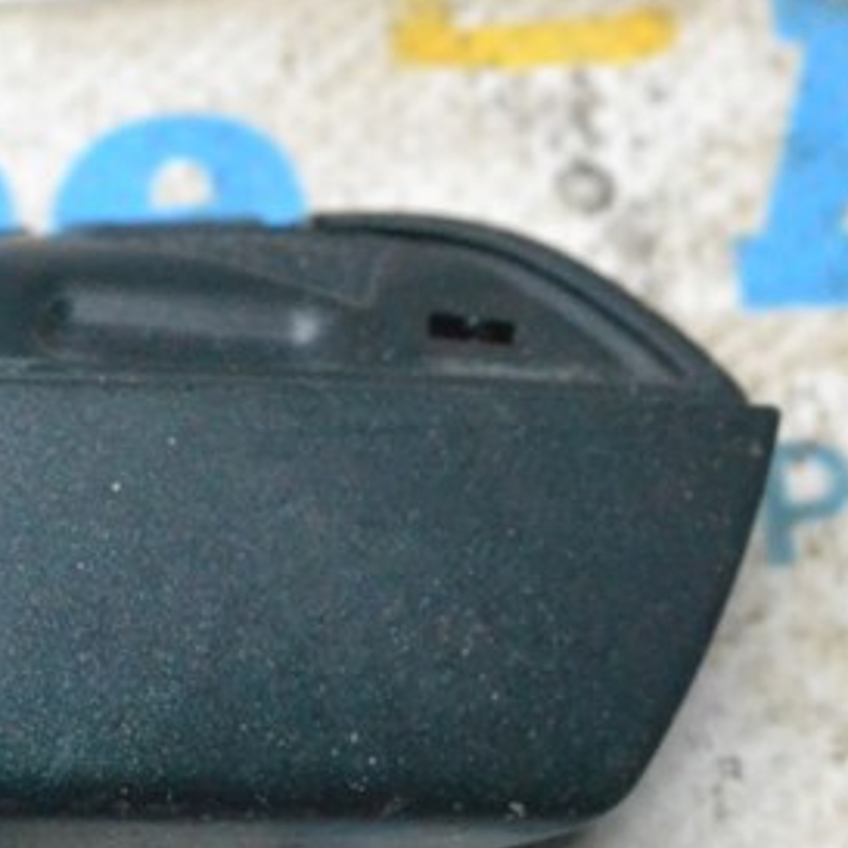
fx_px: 4545
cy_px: 540
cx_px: 221
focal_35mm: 164
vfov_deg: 10.7
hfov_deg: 10.6
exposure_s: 1/125
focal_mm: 55
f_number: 10
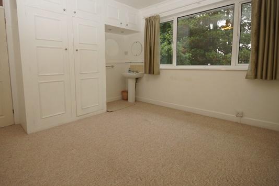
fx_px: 139
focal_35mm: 18
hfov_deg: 89.7
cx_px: 125
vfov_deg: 66.9
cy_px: 78
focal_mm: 10
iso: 800
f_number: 6.3
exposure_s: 1/60
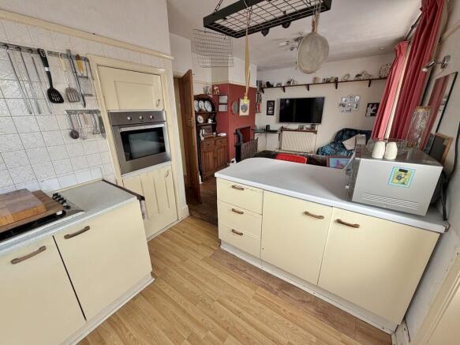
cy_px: 172
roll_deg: +1.1
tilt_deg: -19.6
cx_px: 230
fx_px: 186
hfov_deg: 102.1
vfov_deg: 85.7
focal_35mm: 14
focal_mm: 2.22
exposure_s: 1/121
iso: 80
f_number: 2.2
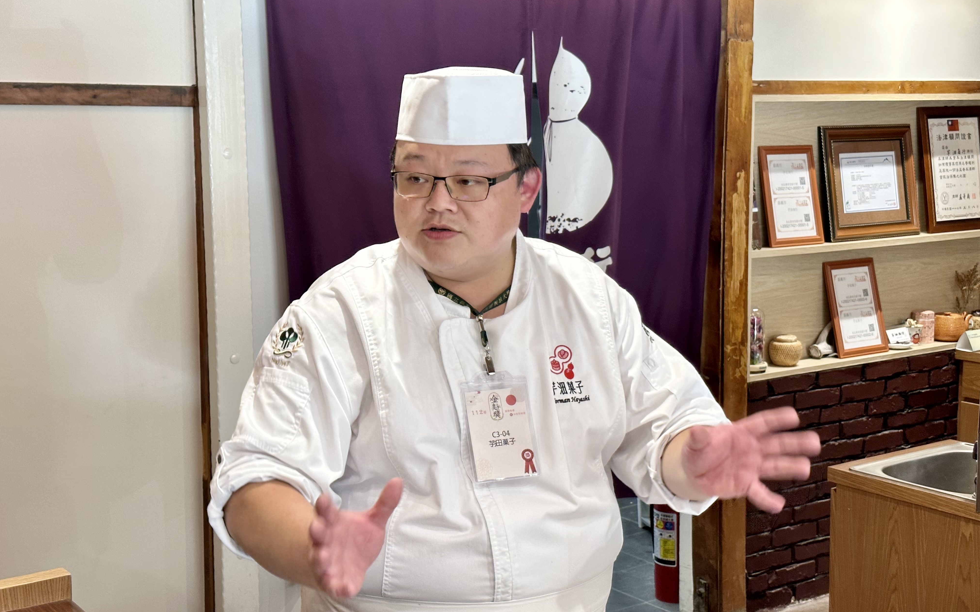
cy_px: 303
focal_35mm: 51
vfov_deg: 25.3
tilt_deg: -7.2
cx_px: 490
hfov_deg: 39.6
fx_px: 1362
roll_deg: +0.4
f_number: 1.78
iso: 100
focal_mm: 6.86
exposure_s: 1/60
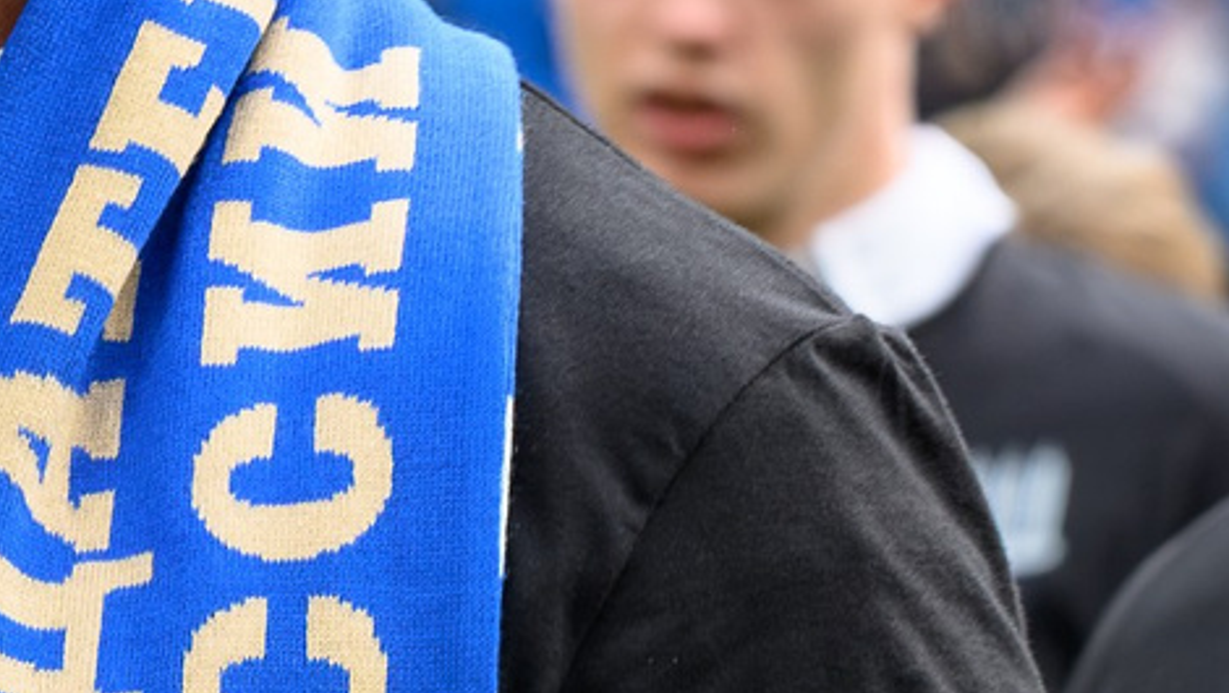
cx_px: 200
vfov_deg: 1.5
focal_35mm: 839
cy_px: 103
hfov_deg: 2.6
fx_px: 27357
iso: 140
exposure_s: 1/125
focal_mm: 120
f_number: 5.6
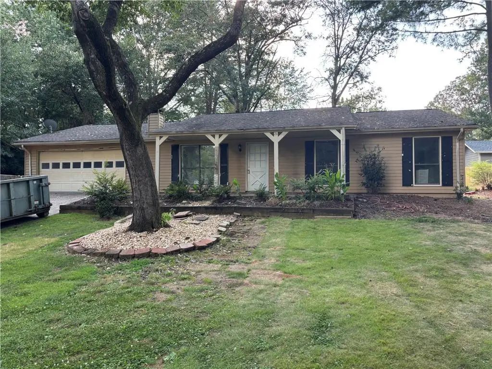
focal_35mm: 26
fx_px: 370
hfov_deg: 67.3
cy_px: 184
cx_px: 246
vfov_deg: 53.1
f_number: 1.6
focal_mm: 5.96
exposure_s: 1/188
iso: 50
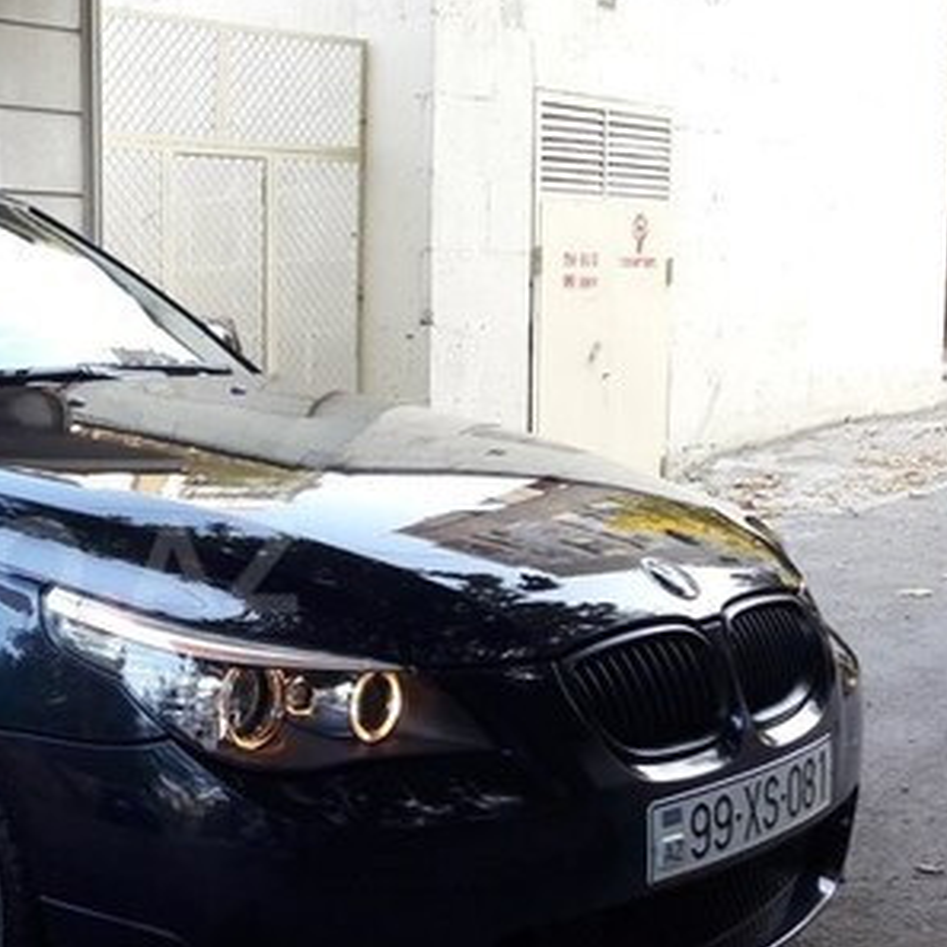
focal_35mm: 55
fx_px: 1702
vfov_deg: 31.0
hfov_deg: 28.9
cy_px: 566
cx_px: -29
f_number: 1.9
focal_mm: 3.7
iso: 64
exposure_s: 1/50
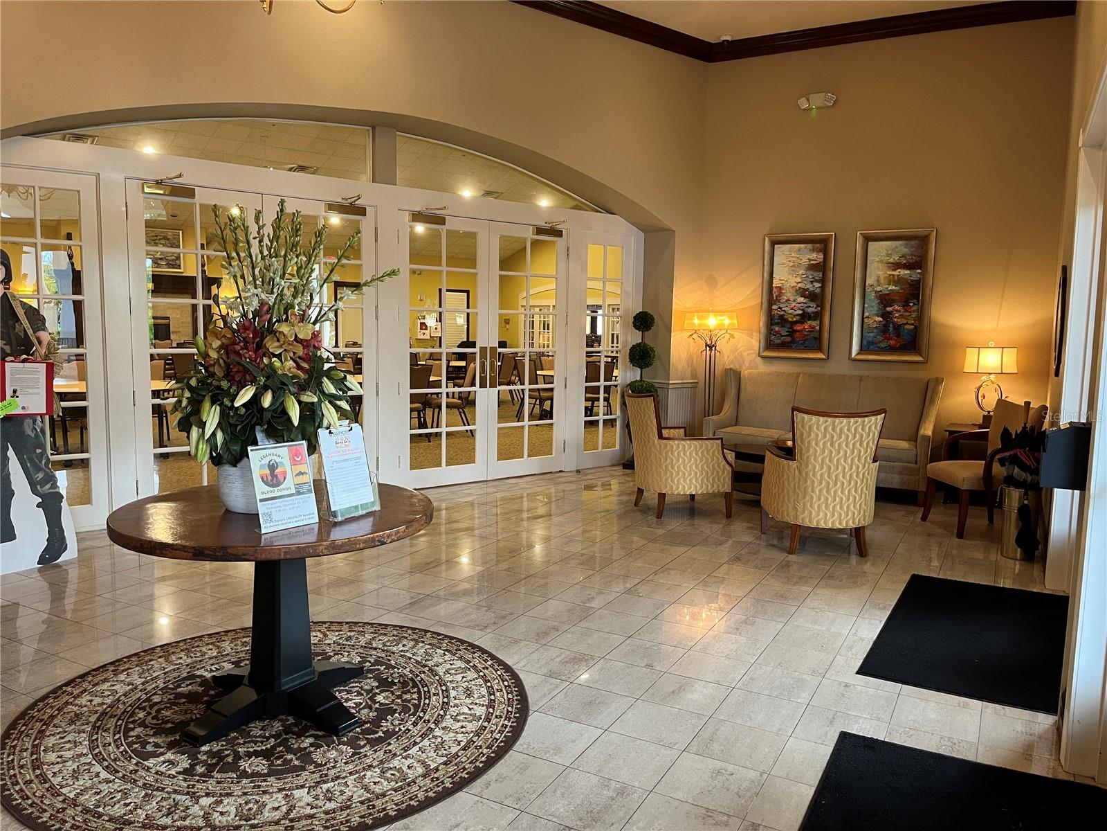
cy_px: 416
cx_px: 554
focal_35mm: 26
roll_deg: -0.6
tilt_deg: -6.0
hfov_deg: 67.3
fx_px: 831
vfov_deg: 53.1
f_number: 1.6
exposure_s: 1/60
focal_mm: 5.1
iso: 160
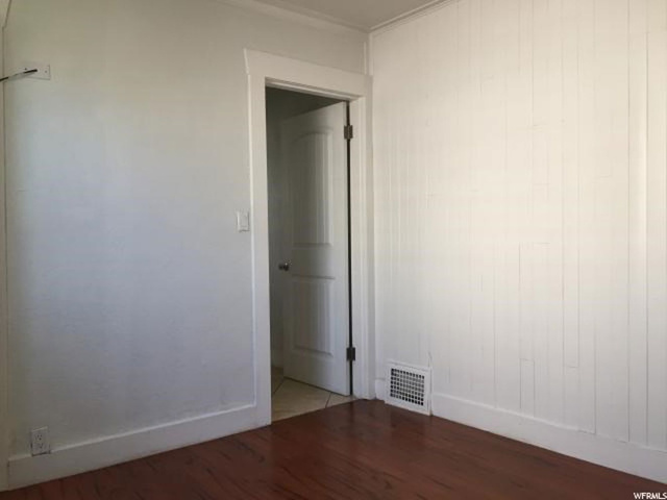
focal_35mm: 29
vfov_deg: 48.2
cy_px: 250
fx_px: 559
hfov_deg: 61.7
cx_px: 334
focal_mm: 4.15
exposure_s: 1/33
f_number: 2.2
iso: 40
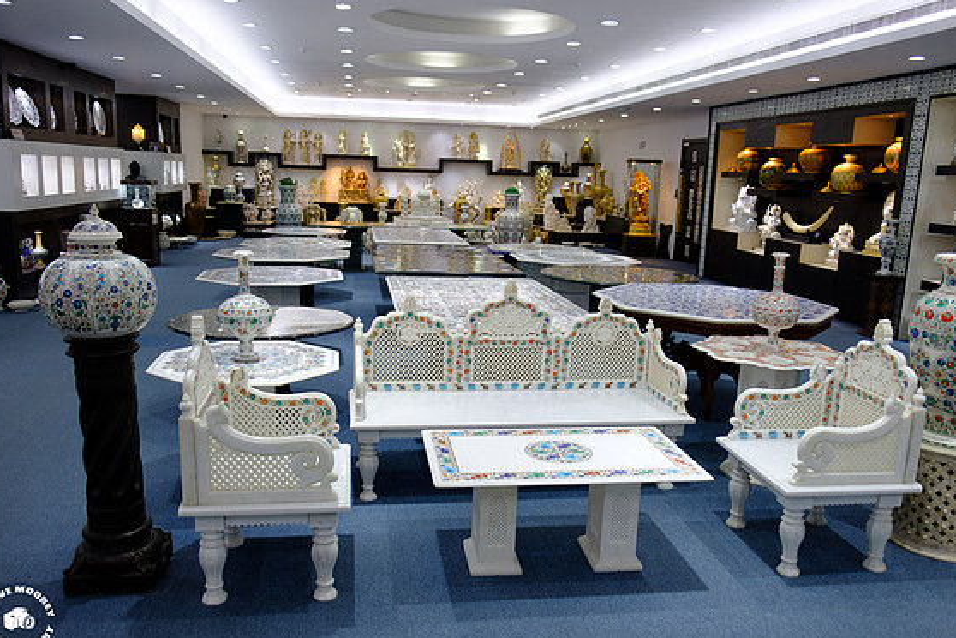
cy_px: 330
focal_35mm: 29
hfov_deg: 63.7
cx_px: 475
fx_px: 770
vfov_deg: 45.0
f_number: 3.5
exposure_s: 1/125
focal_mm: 18
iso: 400
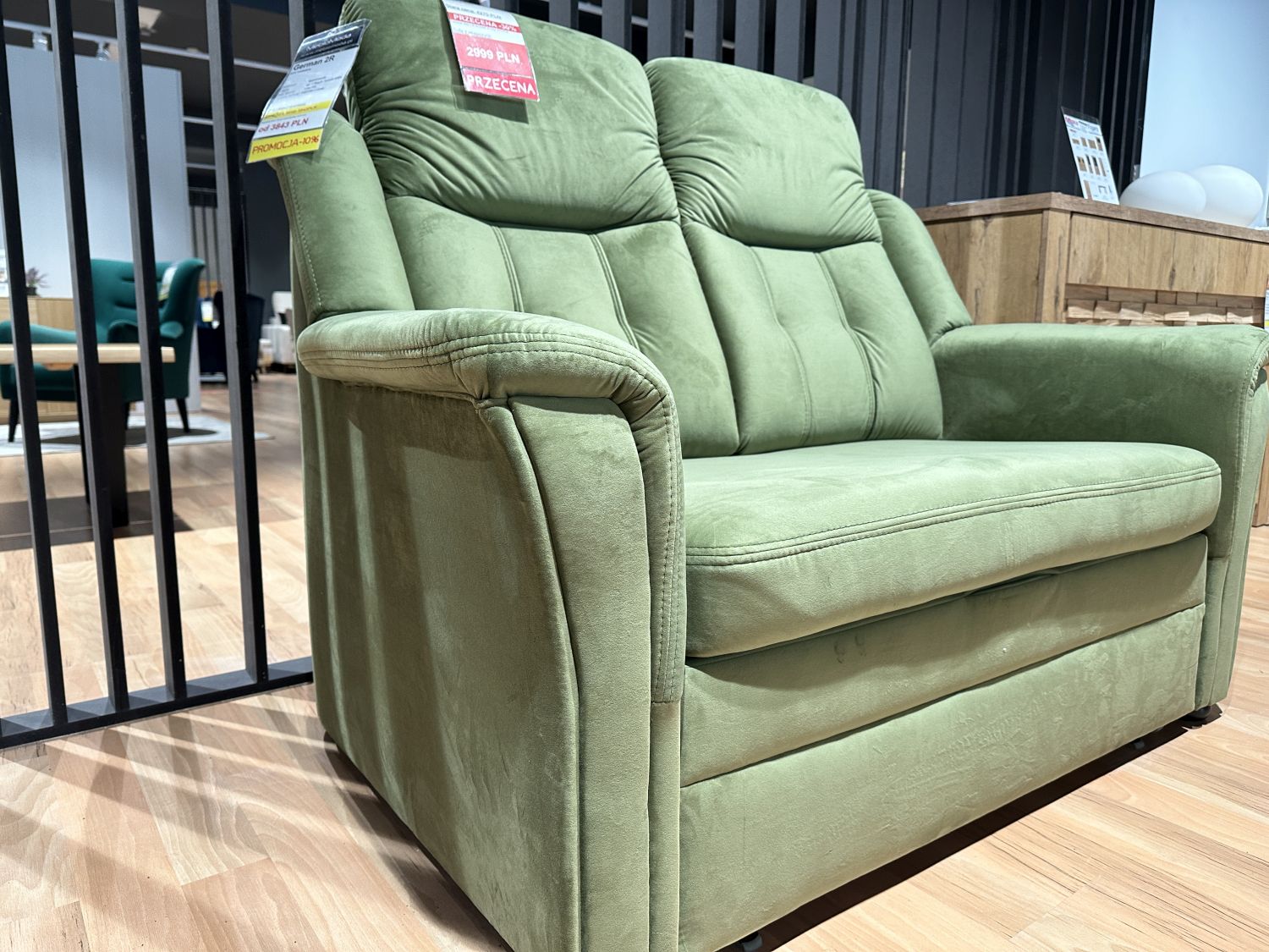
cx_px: 634
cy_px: 476
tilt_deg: -8.8
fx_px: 880
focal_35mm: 24
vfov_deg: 56.8
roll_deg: -0.9
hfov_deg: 71.6
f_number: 1.78
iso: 250
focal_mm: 6.86
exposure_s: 1/77
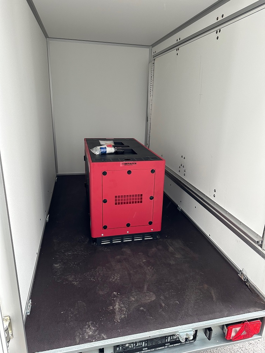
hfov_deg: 56.8
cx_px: 132
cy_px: 176
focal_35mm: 24
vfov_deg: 71.6
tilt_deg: -16.8
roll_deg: -1.2
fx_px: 245
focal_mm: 6.86
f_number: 1.78
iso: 250
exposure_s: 1/60
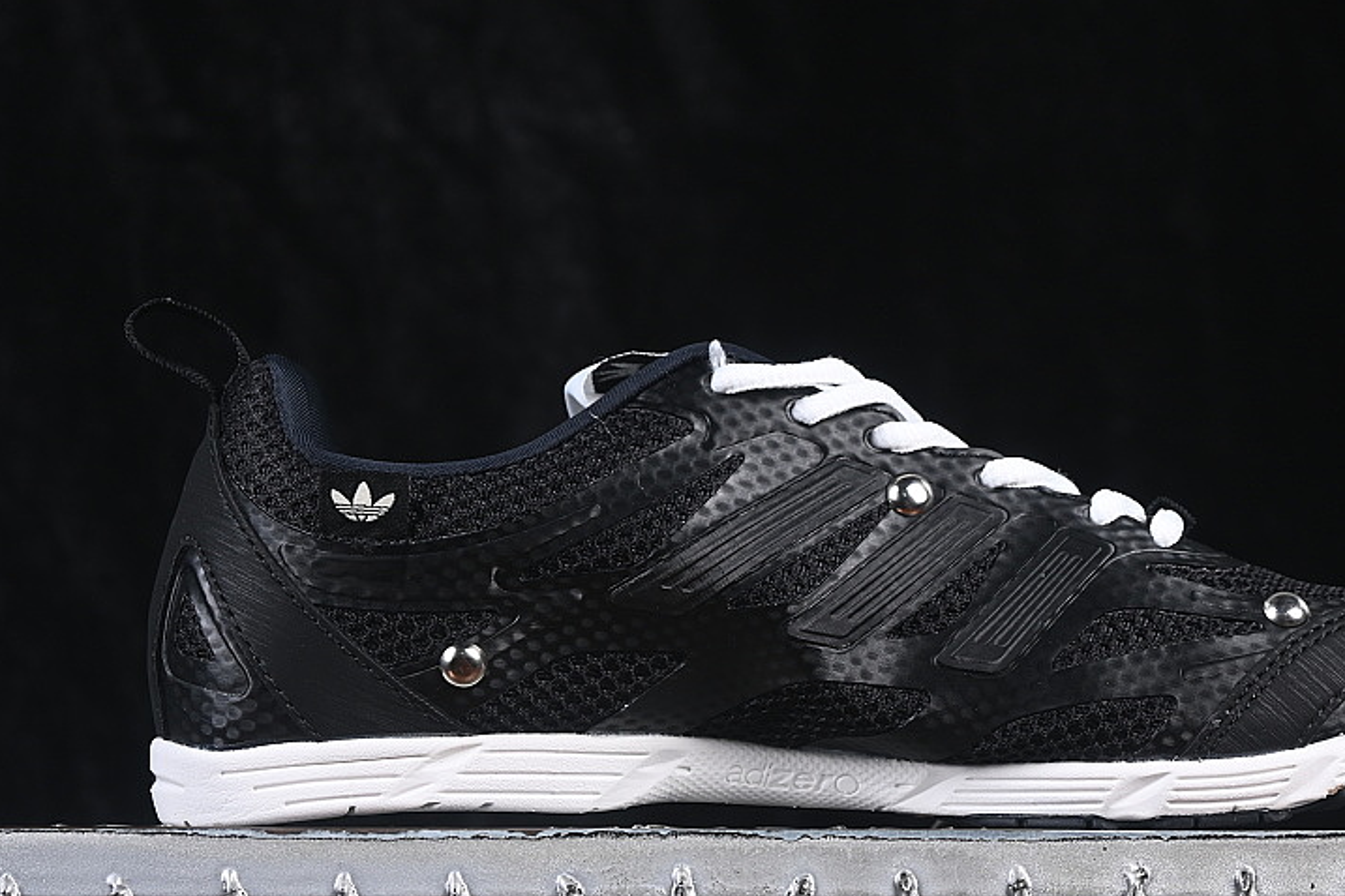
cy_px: 409
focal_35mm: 113
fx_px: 4221
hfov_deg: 18.1
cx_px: 820
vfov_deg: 12.1
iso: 160
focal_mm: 50
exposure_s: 1/60
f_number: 6.3
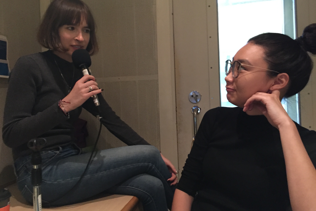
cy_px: 99
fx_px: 272
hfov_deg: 60.3
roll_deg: +1.5
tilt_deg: +0.4
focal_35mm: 31
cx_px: 157
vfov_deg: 42.3
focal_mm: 4.15
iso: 320
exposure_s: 1/15
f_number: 2.2
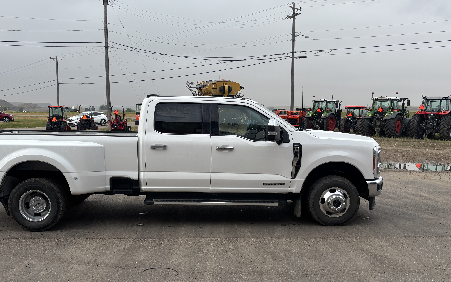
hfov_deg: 53.8
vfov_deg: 35.3
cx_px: 194
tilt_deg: -8.0
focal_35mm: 36
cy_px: 163
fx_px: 442
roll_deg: +0.0
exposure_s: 1/1152
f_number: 1.6
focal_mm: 5.96
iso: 50
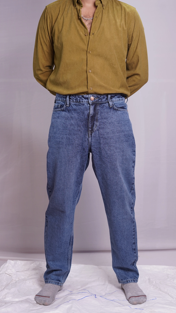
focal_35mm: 53
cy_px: 157
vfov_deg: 39.2
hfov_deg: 22.6
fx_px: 440
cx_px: 94
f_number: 3.5
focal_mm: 50
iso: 640
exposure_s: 1/100
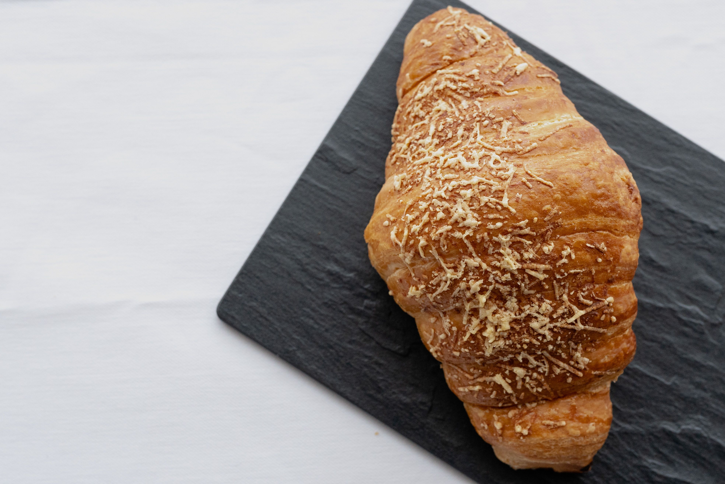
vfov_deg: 26.0
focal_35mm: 52
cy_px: 242
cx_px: 362
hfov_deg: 38.2
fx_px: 1047
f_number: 5
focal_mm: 35
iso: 800
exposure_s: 1/160
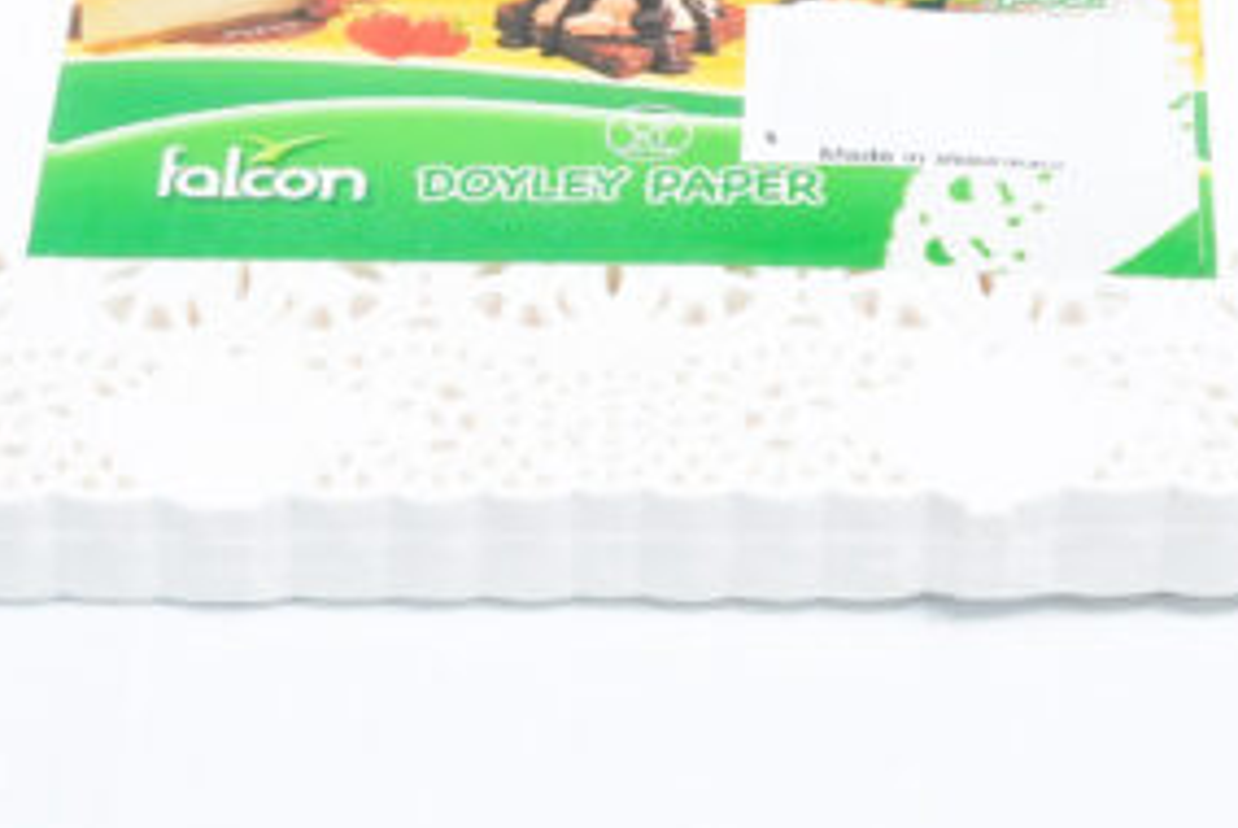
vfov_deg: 9.0
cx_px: 597
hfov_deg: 13.4
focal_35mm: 153
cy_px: 100
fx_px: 5267
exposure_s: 1/200
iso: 3200
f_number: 9
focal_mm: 62
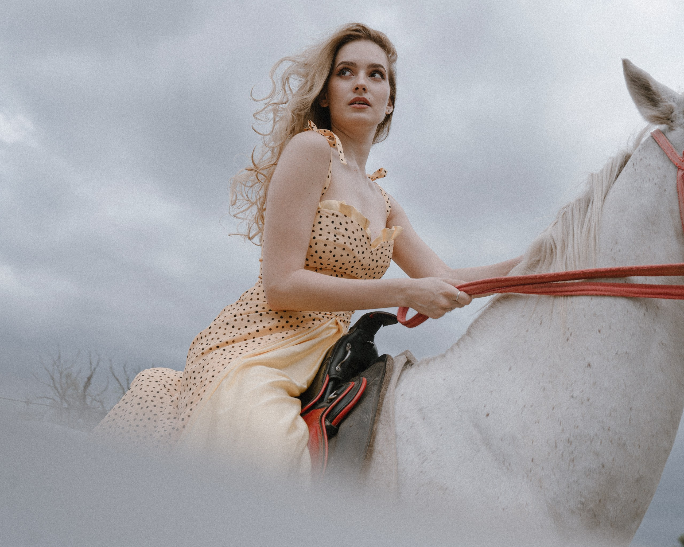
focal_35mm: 43
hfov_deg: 42.5
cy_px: 257
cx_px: 446
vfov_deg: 34.9
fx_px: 870
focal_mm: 35
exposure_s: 1/250
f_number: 5.6
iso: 160
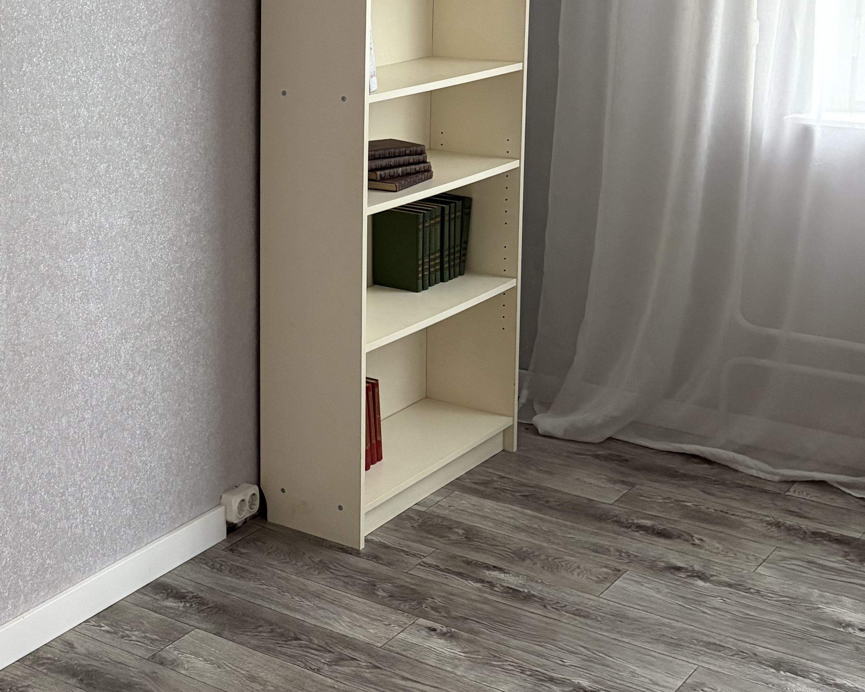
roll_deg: +0.5
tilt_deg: -8.0
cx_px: 145
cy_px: 129
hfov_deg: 30.5
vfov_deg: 24.9
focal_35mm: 60
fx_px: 1536
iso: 250
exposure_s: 1/60
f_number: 1.6
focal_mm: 5.96
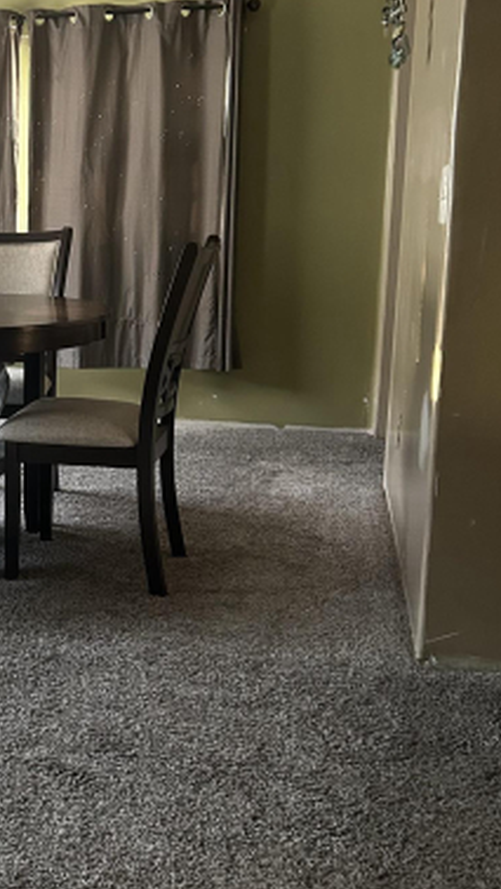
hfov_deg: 22.3
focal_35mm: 50
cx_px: -80
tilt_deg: -10.3
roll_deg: +1.0
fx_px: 1179
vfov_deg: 41.2
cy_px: 394
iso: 500
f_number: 1.5
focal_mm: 5.7
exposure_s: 1/40
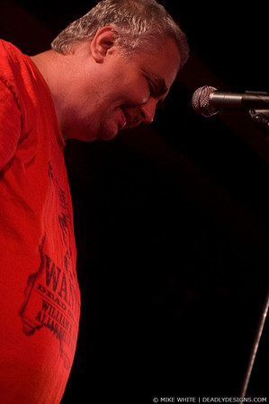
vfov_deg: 19.5
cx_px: 134
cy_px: 202
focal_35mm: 105
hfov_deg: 13.0
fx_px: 1180
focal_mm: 70
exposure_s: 1/40
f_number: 2.8
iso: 800
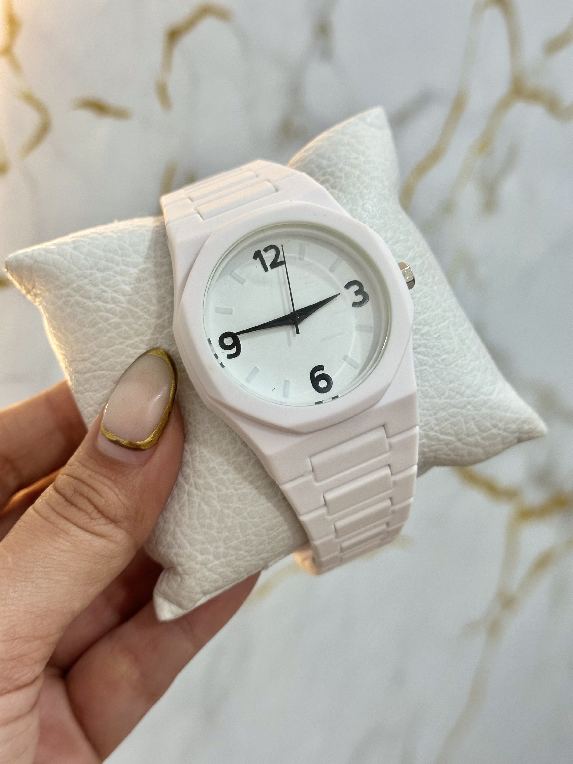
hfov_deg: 30.3
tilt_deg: -21.7
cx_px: 286
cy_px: 382
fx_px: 1059
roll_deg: -0.6
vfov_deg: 39.7
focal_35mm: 48
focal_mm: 6.86
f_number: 1.78
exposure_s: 1/60
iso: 125
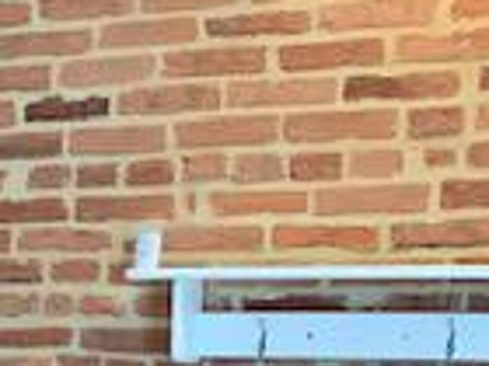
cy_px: 544
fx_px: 1681
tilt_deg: -6.7
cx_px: -196
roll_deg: -1.0
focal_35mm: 119
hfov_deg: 15.5
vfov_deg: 11.9
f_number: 1.8
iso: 250
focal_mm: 4.25
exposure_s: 1/60
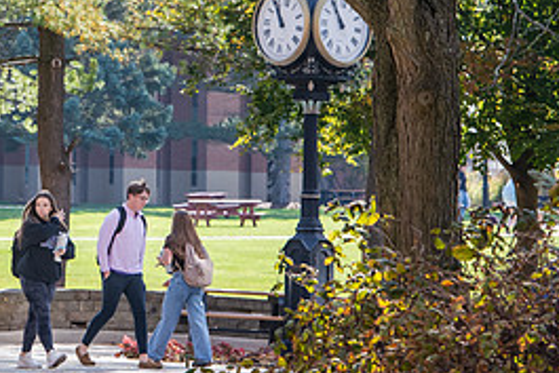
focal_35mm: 317
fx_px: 4925
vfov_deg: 4.3
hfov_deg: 6.5
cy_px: -9
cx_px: -38
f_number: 8
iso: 400
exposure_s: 1/250
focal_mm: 145
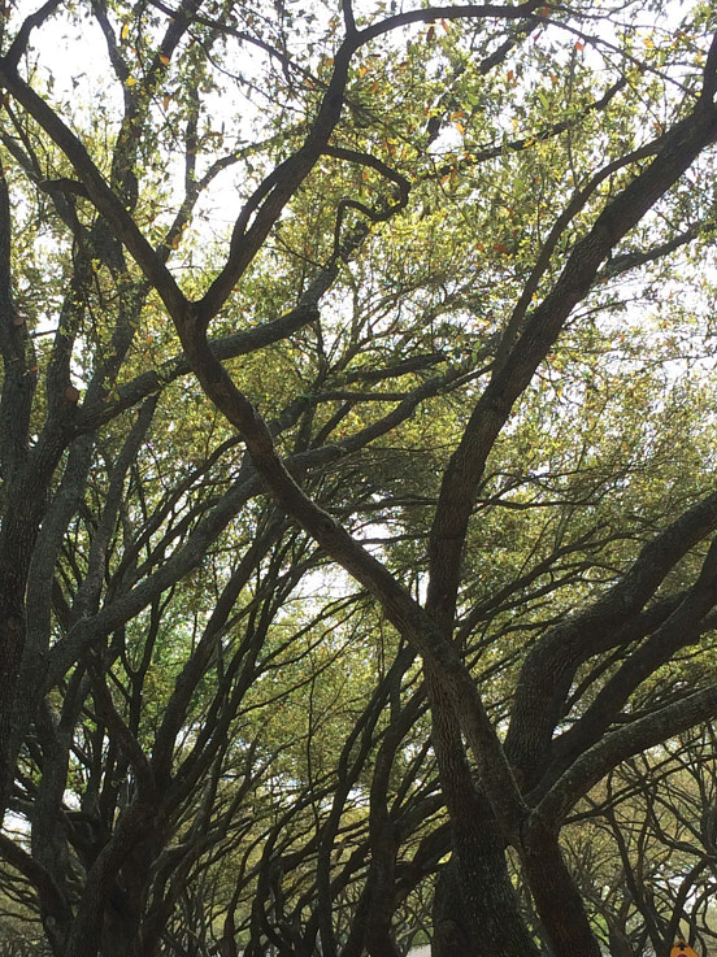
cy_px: 670
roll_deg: +3.0
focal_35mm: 63
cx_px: 197
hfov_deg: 23.1
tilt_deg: +8.7
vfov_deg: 30.4
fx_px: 1741
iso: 32
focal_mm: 4.15
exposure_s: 1/805
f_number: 2.2
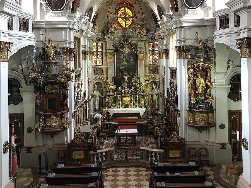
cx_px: 126
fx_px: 203
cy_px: 94
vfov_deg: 49.7
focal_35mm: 28
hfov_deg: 63.5
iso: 100
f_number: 1.8
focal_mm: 3.99
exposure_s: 1/17
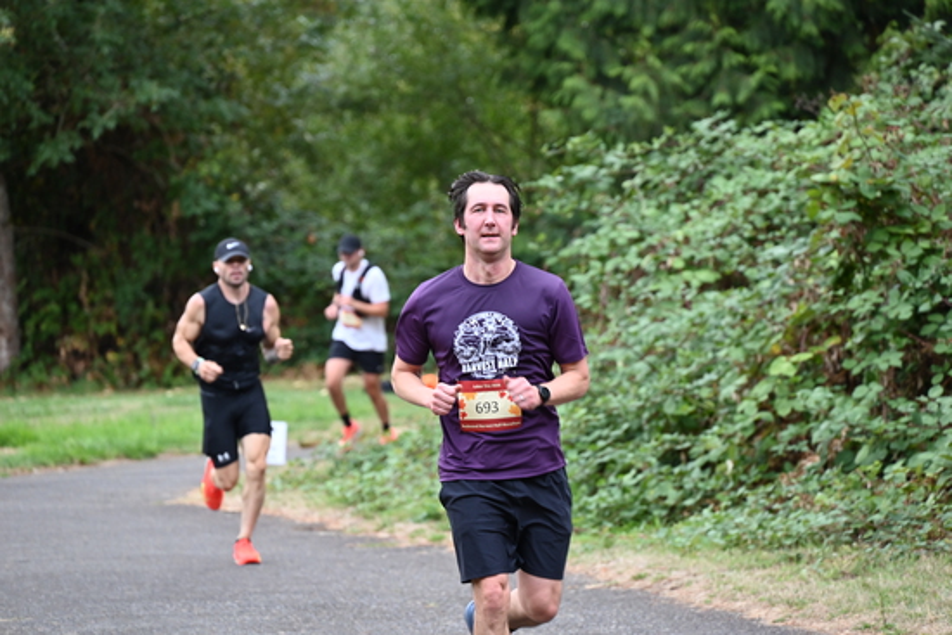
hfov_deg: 10.3
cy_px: 318
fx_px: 5290
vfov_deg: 6.9
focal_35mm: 200
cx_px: 476
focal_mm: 200
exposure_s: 1/250
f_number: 6.3
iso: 900
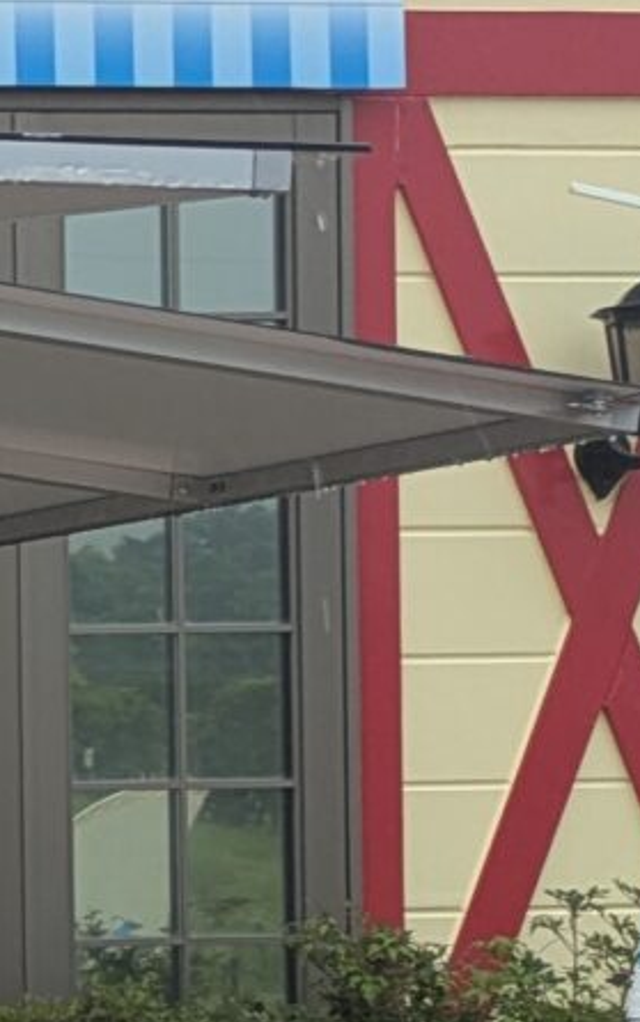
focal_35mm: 152
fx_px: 4239
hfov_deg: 7.1
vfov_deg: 13.6
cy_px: 988
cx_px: -1693
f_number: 1.89
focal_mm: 5.43
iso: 58
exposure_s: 1/100
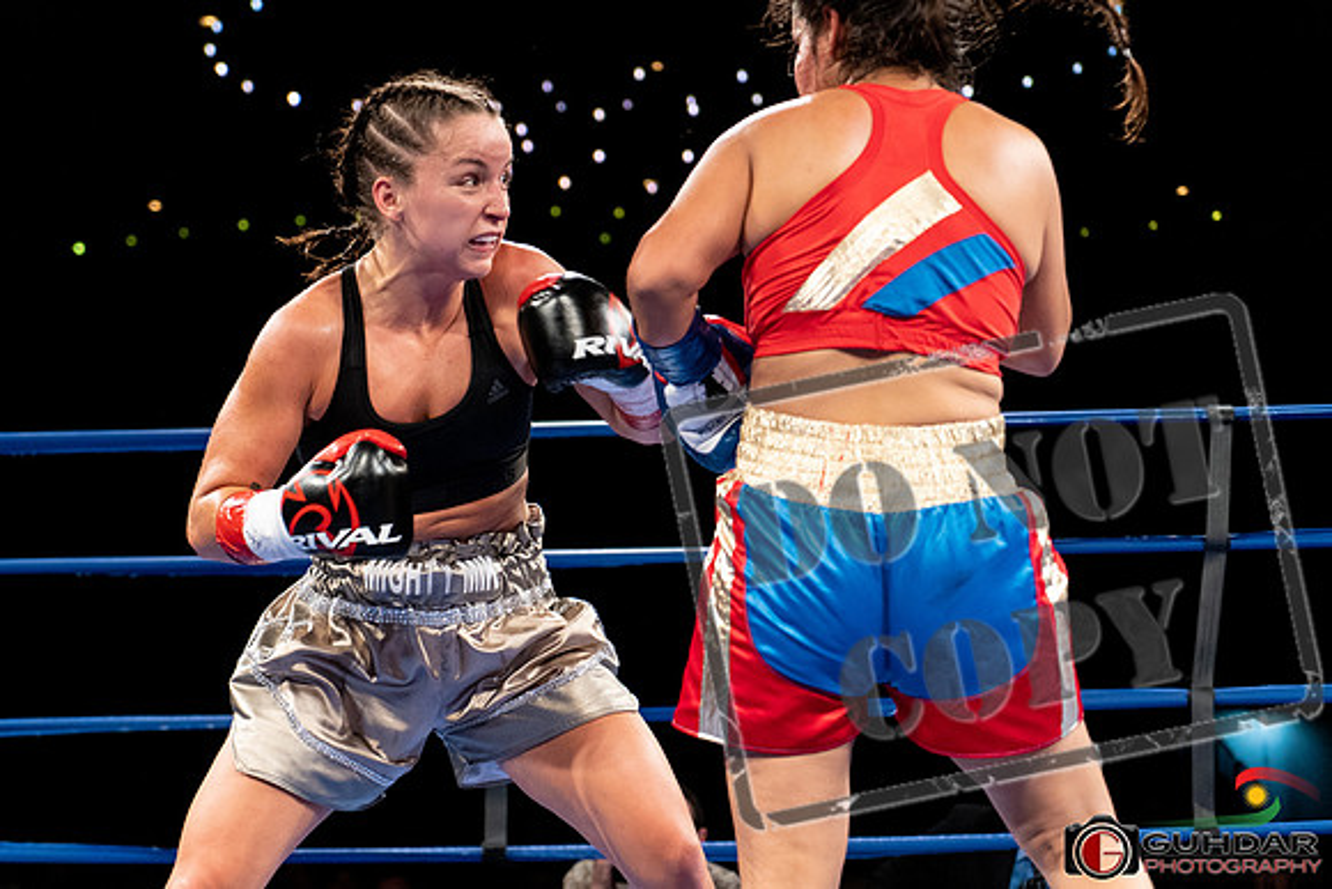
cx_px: 666
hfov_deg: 26.2
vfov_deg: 17.7
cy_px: 444
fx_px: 2860
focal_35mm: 77
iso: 3200
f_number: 4
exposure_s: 1/800
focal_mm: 70
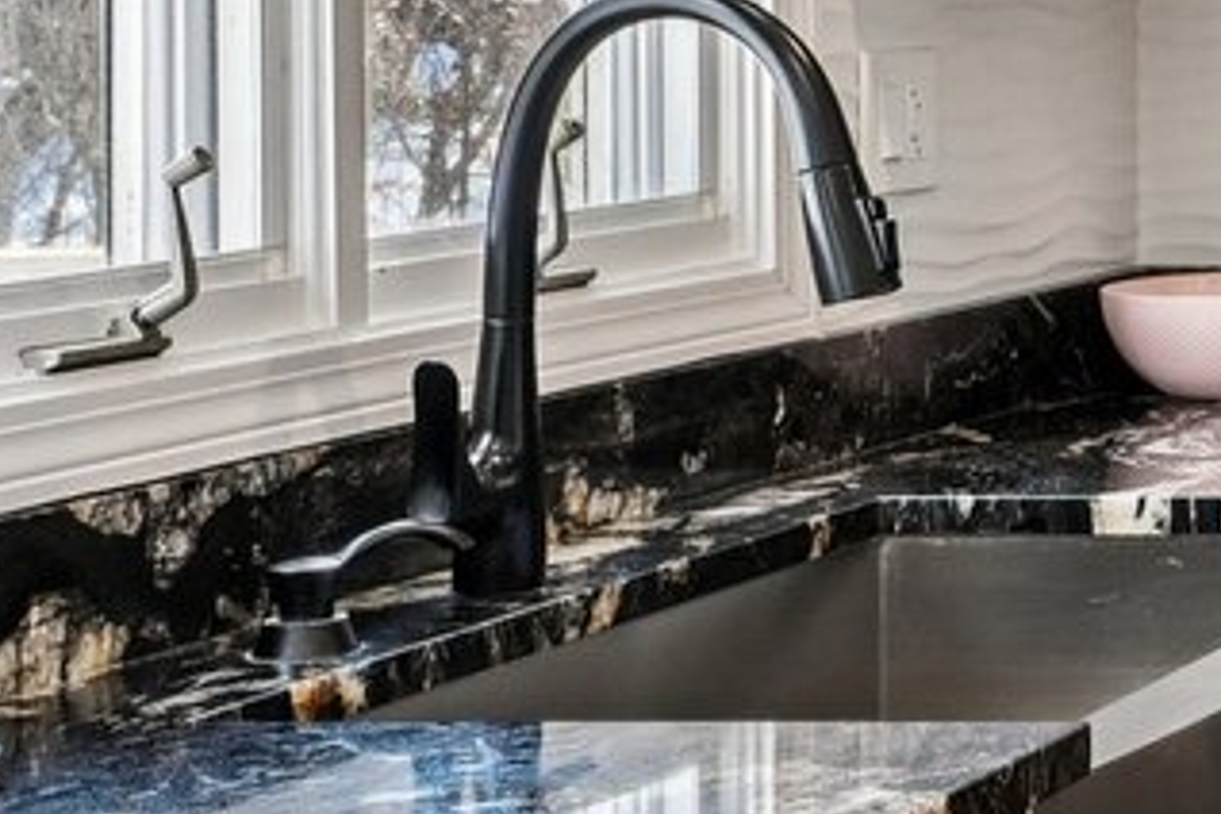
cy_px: -67
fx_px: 3493
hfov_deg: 14.8
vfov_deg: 13.1
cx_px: 2676
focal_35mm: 103
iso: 400
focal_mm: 16
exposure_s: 1/40
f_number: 8
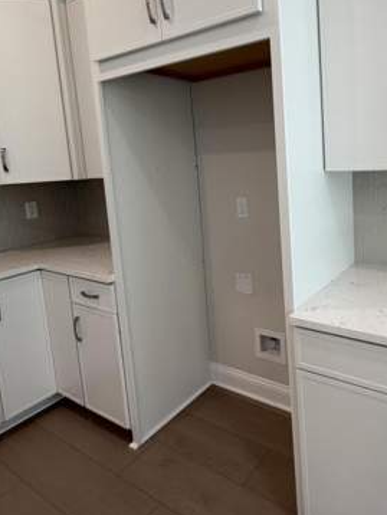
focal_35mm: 25
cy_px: 201
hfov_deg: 52.8
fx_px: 372
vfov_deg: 68.5
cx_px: 285
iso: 125
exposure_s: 1/120
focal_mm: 2.22
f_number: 2.2
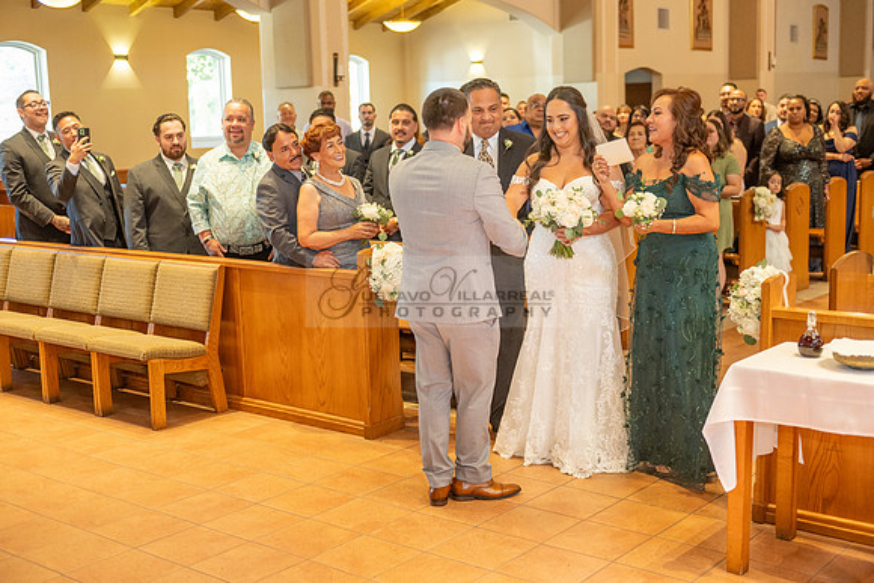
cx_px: 437
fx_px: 1093
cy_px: 292
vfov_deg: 29.9
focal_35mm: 45
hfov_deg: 43.6
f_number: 2.8
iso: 1600
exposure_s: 1/160
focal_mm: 45
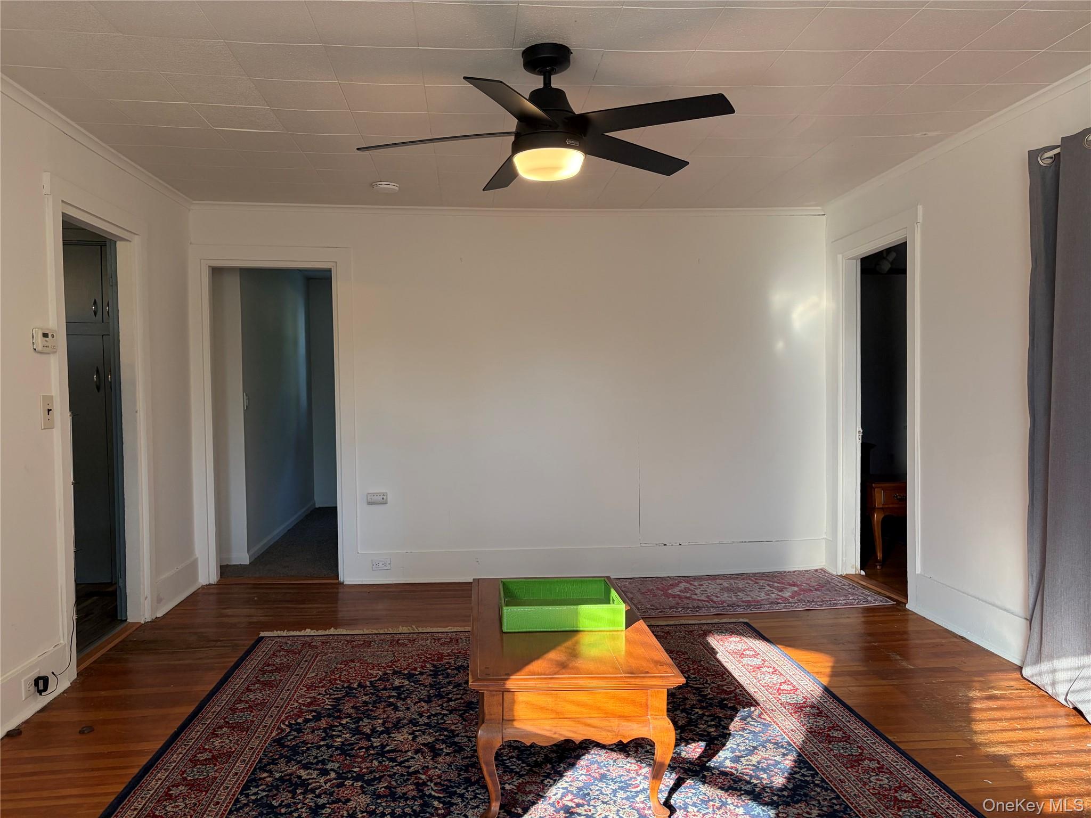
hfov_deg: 67.3
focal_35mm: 26
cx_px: 546
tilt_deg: -1.3
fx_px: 819
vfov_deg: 53.1
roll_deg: +0.8
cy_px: 409
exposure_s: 1/153
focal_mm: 5.96
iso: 100
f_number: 1.6
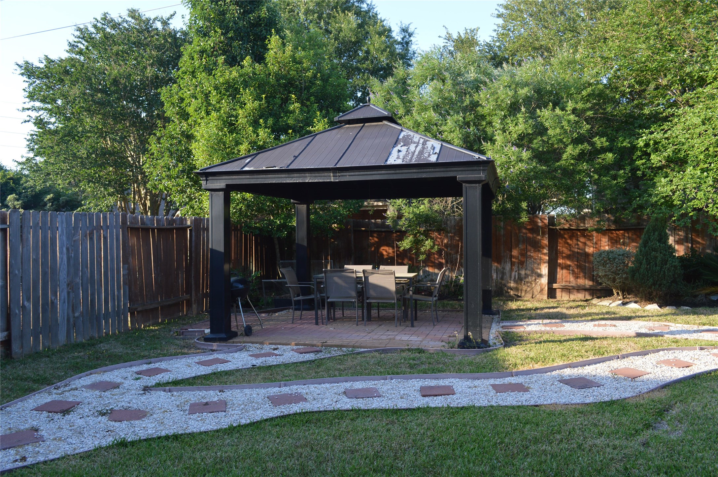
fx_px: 598
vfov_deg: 43.5
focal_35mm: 30
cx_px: 359
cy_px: 238
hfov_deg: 62.0
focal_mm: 20
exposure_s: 1/125
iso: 200
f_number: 5.6
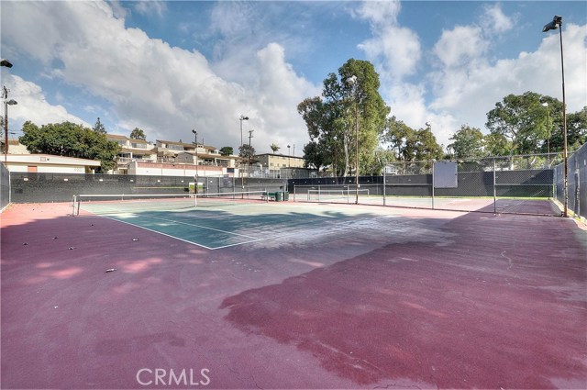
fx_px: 244
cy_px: 195
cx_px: 294
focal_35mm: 15
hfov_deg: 100.5
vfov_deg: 77.2
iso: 400
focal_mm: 10
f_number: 8
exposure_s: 1/500
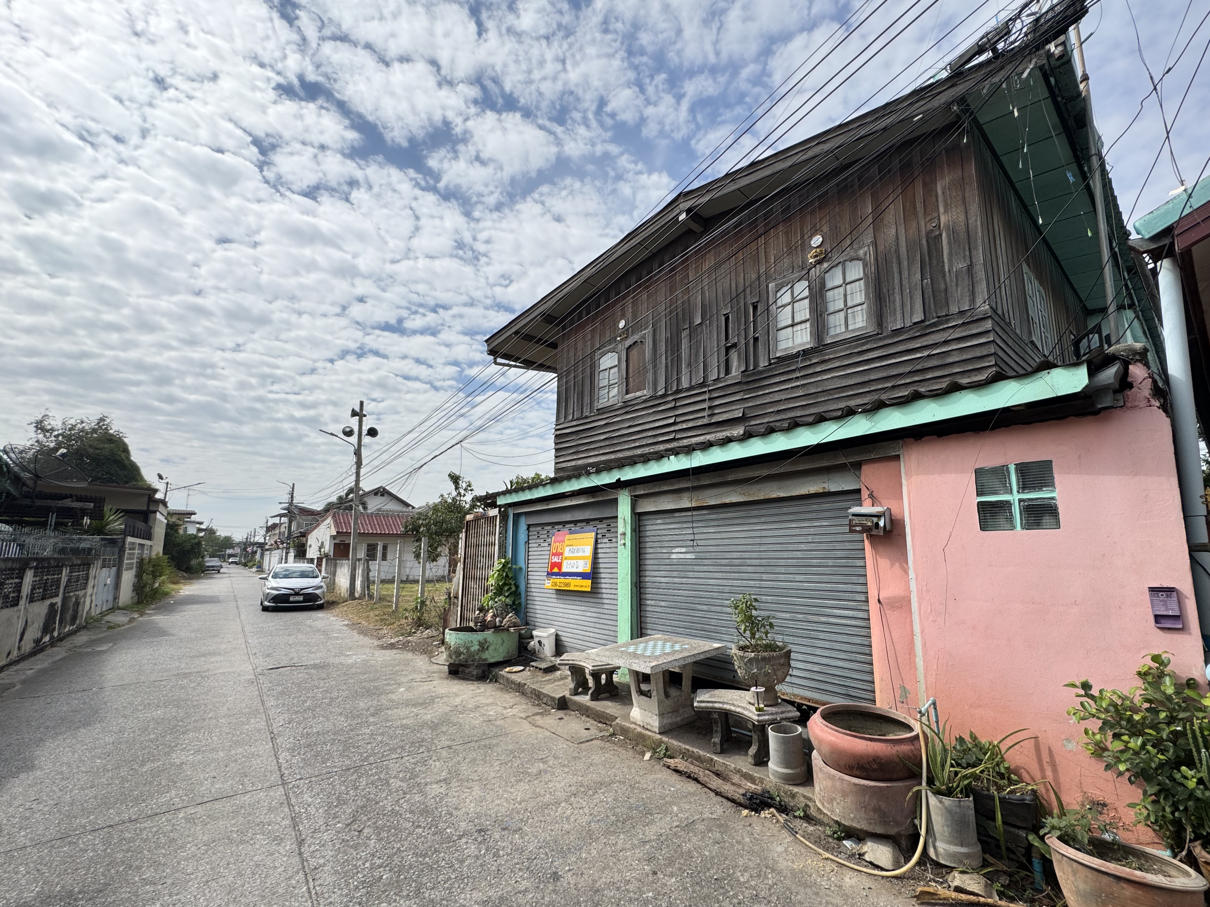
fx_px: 524
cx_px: 644
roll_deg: +0.4
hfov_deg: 98.0
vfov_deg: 81.7
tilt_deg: +8.3
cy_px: 479
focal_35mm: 15
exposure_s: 1/1927
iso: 50
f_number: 2.2
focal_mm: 2.22
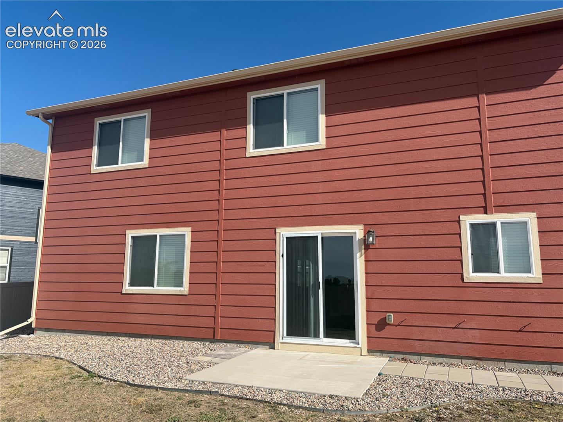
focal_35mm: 26
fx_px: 423
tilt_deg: +10.8
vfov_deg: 53.1
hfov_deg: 67.3
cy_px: 211
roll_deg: -0.8
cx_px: 282
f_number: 1.6
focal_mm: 5.96
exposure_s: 1/3623
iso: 64
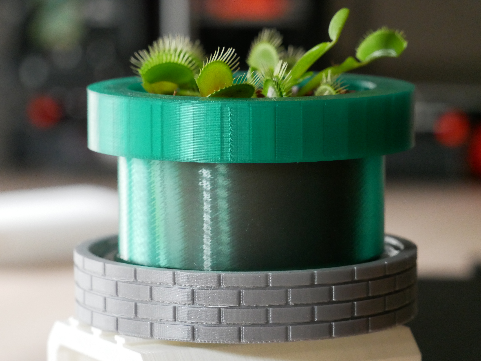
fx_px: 2669
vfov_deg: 7.7
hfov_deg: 10.3
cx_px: 240
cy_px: 180
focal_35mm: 192
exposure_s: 1/160
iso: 3200
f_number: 5.3
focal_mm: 96
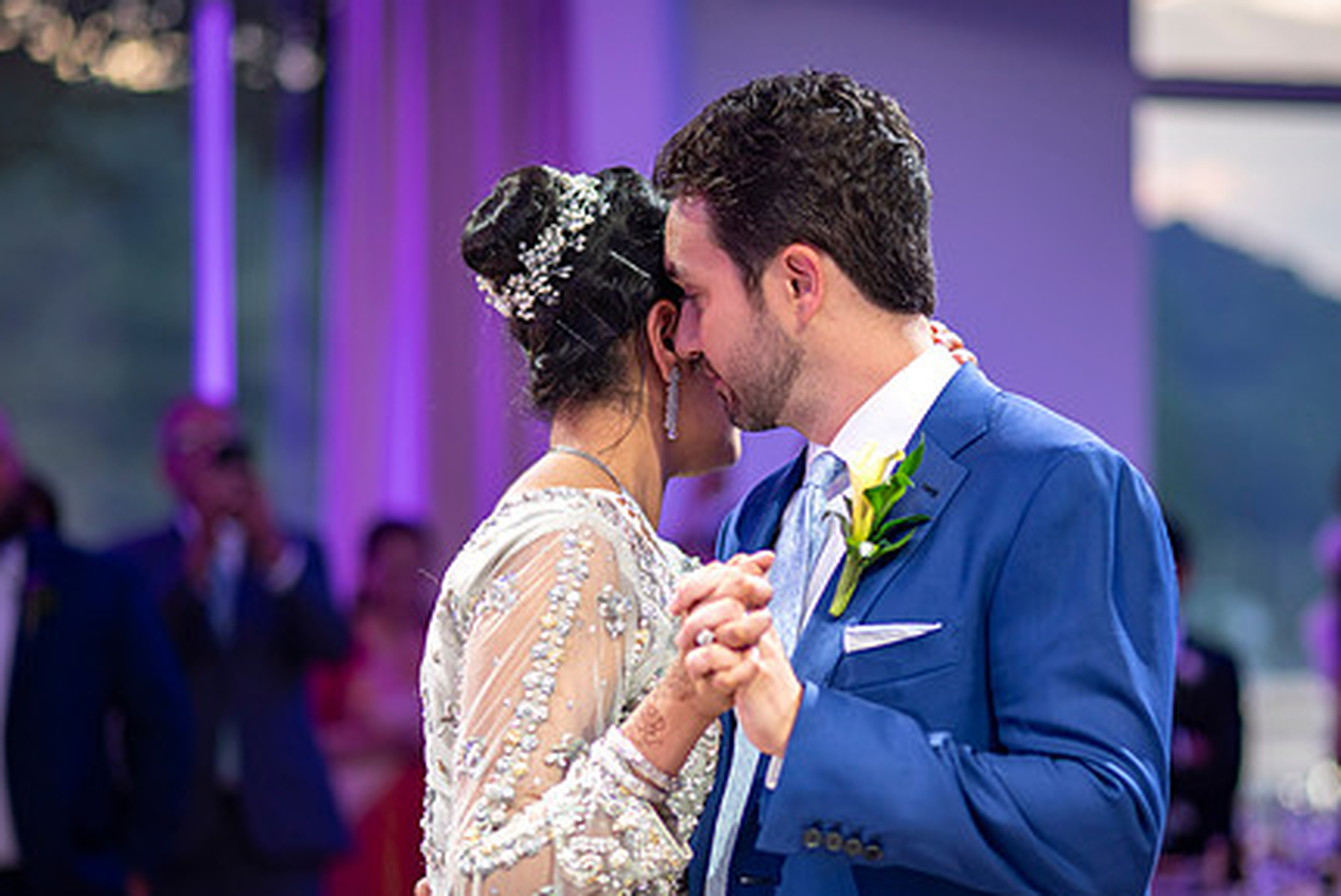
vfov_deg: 11.5
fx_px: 4436
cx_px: 785
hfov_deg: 17.2
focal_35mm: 119
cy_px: 593
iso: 500
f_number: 2
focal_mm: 85
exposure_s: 1/200
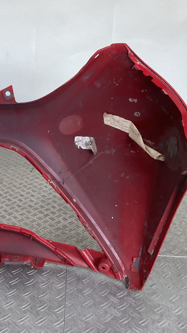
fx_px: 379
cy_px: 167
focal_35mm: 43
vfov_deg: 47.4
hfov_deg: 26.5
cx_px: 8
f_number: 1.8
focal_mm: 3
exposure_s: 1/50
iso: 125
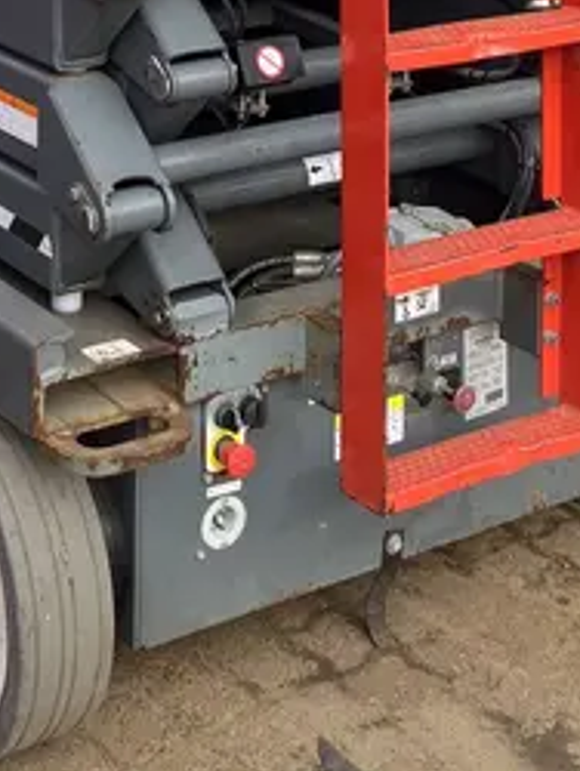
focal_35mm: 82
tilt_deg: -2.5
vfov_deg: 21.4
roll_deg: -0.4
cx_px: 108
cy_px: -254
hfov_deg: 17.9
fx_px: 1829
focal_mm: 3.99
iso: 32
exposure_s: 1/934
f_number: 1.8
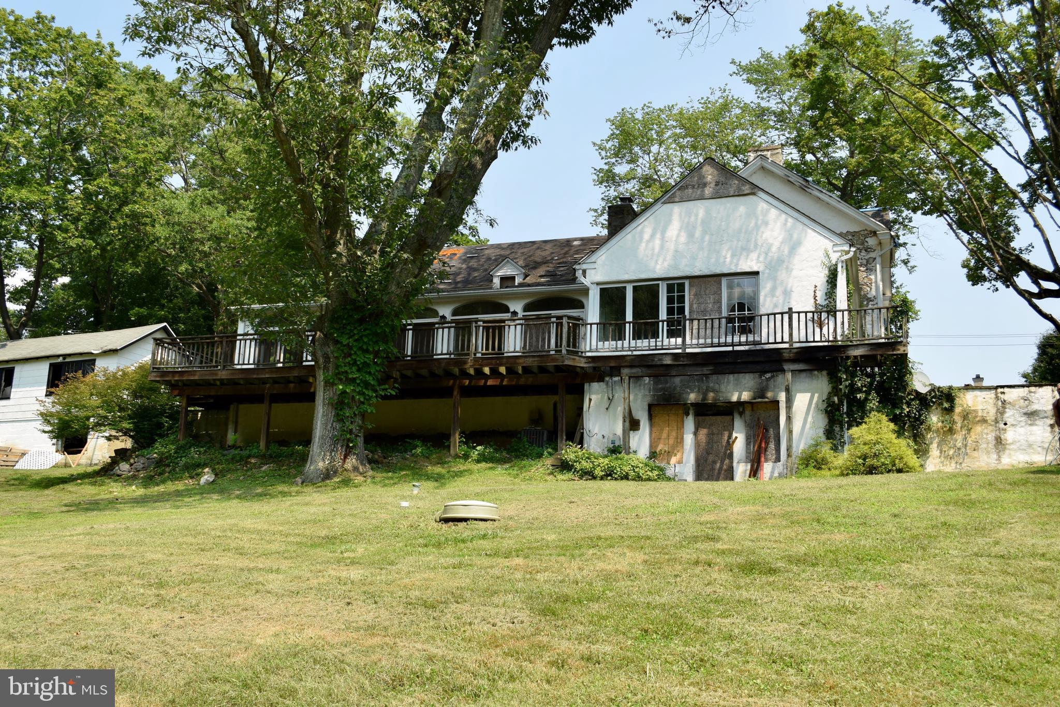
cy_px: 354
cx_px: 530
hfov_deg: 57.2
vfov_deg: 40.0
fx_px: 972
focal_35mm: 33
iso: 100
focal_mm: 22
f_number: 8
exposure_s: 1/200
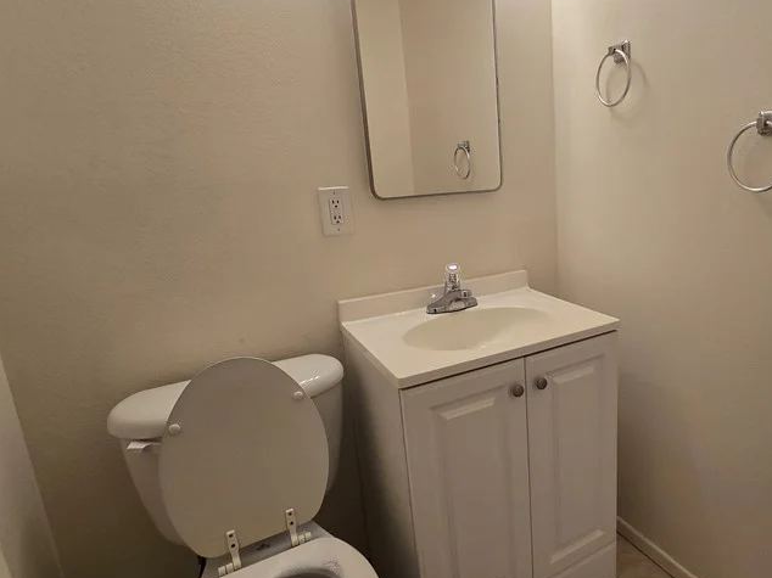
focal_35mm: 21
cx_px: 525
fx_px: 468
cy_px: 273
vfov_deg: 63.4
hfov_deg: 76.1
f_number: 2.2
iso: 64
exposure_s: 1/60
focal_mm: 2.2
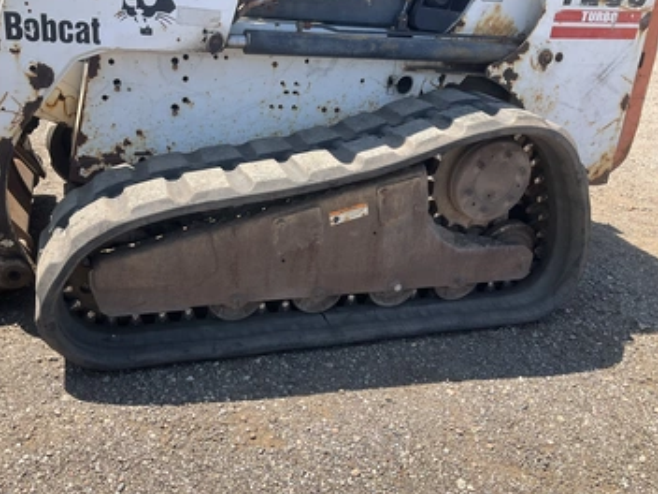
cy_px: 253
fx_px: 627
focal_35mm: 33
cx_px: 293
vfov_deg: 42.9
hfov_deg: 55.2
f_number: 1.8
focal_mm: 3
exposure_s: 1/650
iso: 25
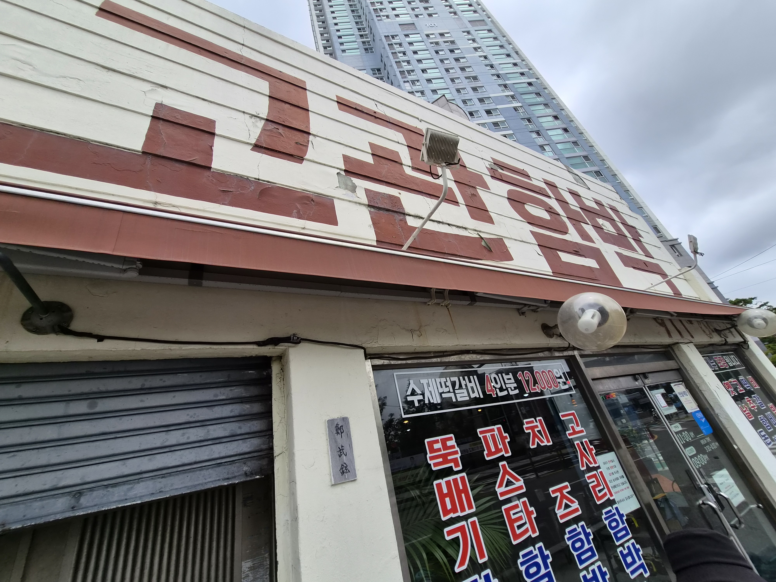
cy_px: 291
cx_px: 388
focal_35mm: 13
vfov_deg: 89.9
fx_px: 291
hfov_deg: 106.2
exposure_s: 1/2816
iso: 100
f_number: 2.2
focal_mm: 2.2
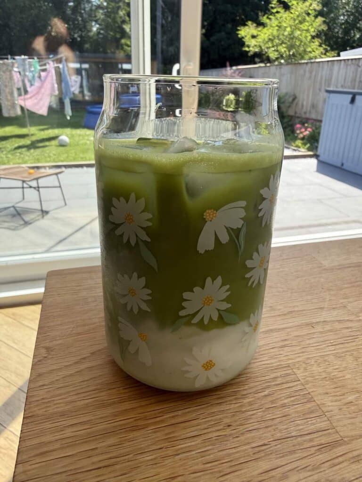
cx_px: 181
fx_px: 335
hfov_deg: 56.8
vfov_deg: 71.6
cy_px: 241
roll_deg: -1.0
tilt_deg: -20.7
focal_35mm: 24
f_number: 2.2
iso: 64
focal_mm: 2.22
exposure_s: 1/314
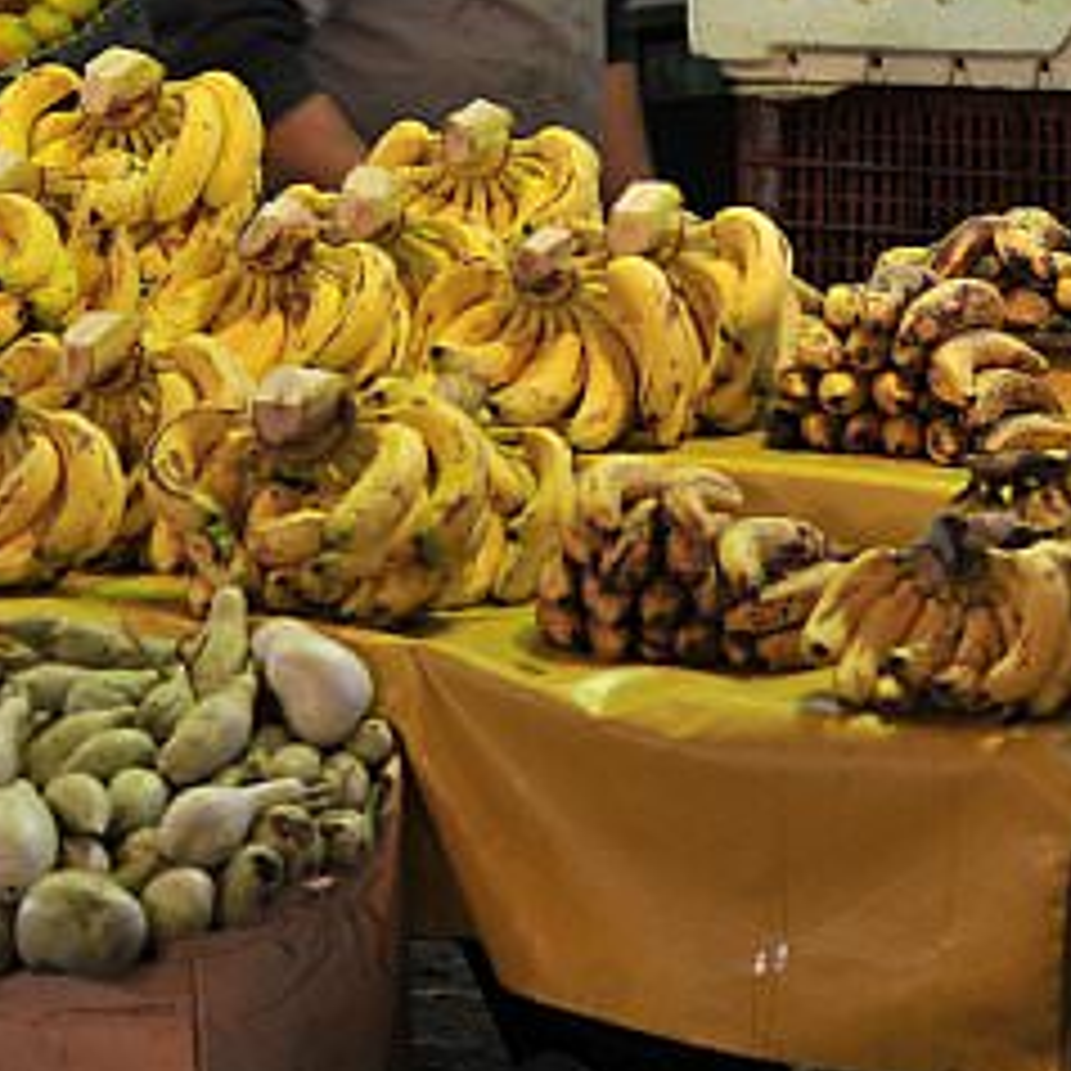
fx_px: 7876
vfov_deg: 7.7
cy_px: -142
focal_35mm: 225
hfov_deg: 7.7
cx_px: -284
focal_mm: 70
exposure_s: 1/100
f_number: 2.8
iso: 450
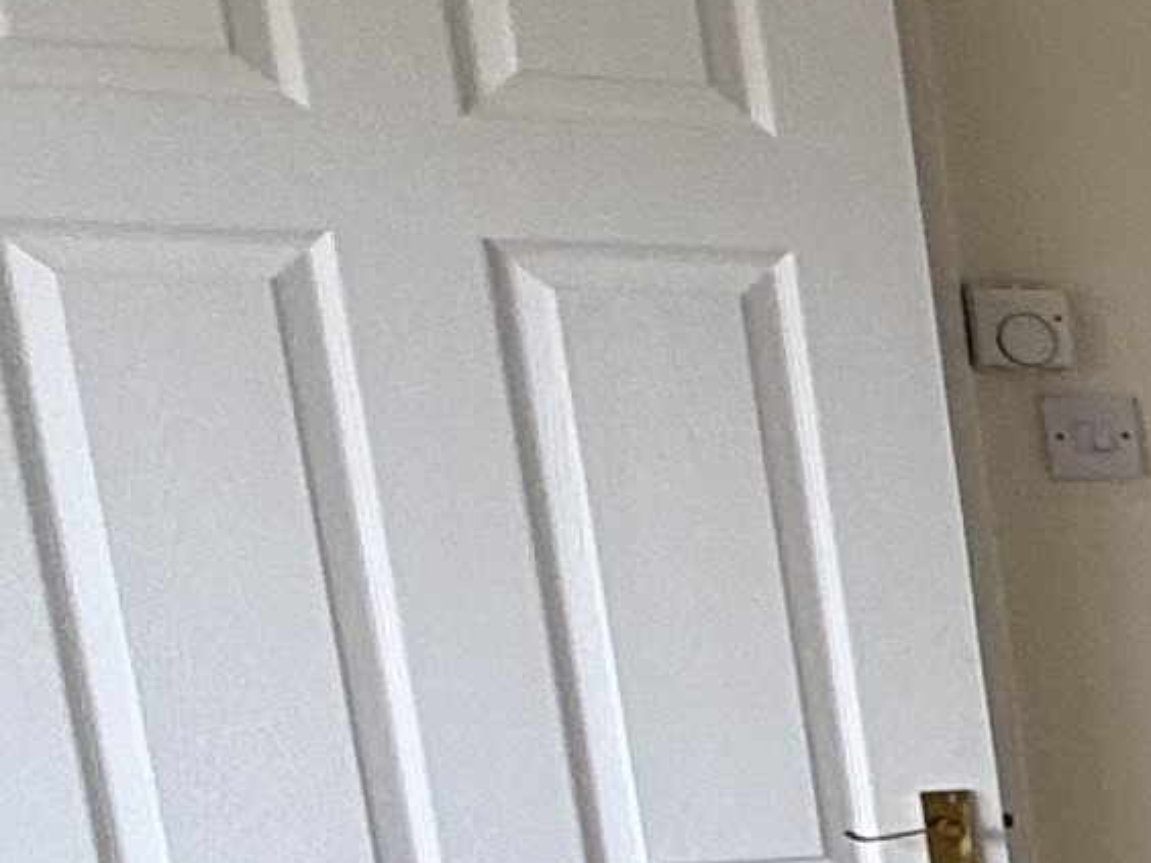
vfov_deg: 14.1
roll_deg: -2.5
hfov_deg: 11.8
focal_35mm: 100
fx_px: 3325
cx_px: 3331
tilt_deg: -12.9
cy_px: 1198
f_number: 2.2
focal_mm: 2.22
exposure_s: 1/99
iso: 50
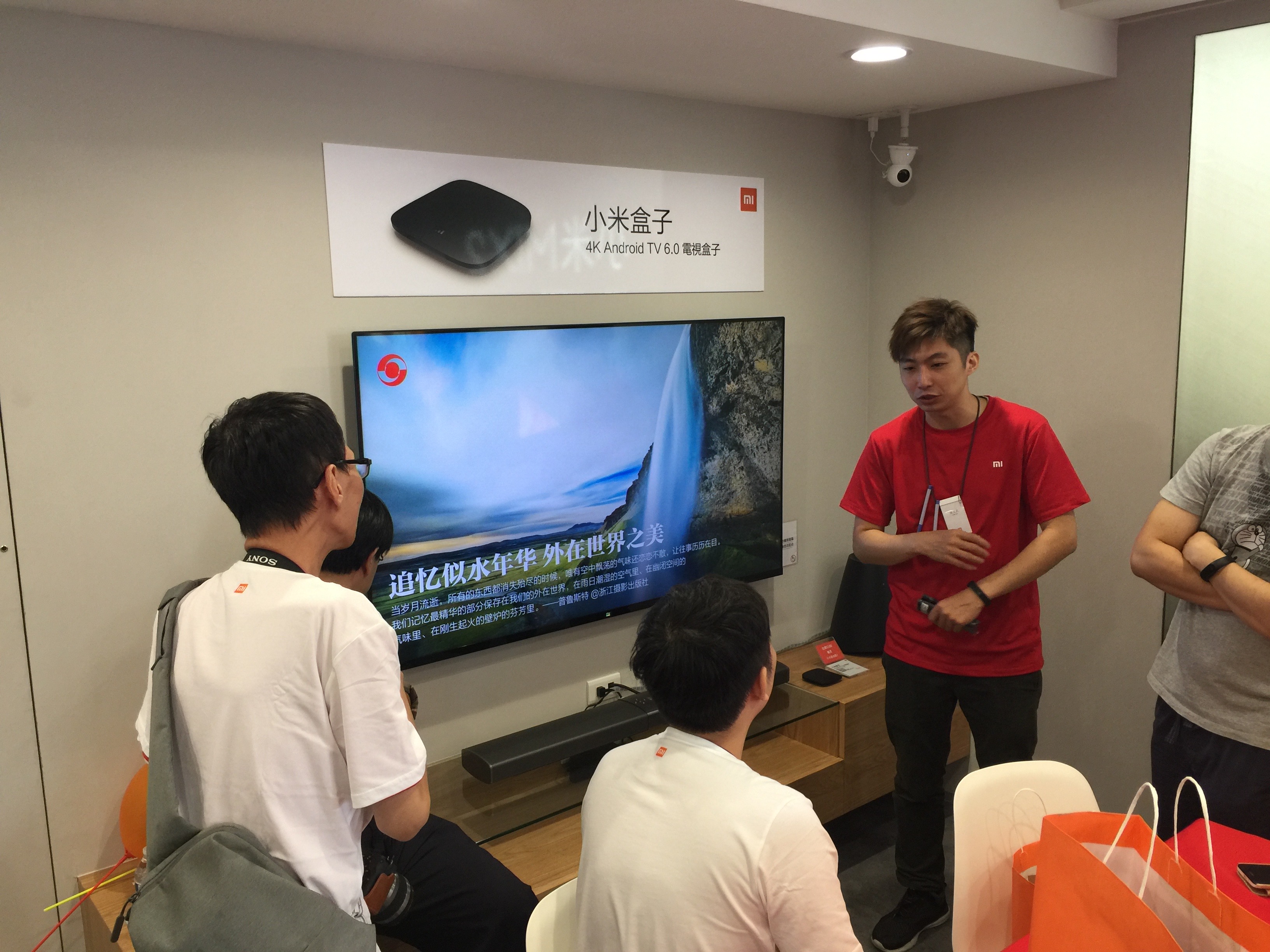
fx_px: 1064
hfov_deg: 61.7
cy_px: 476
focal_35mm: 29
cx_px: 635
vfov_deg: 48.2
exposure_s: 1/30
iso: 50
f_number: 2.2
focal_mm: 4.15
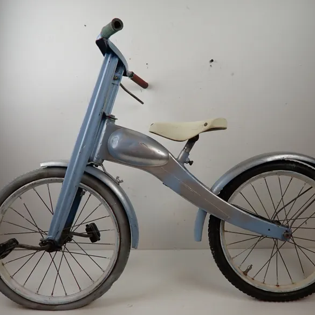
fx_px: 237
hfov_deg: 67.0
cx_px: 176
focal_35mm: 23
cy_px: 161
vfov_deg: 67.2
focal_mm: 3.33
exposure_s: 1/125
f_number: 2
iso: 160
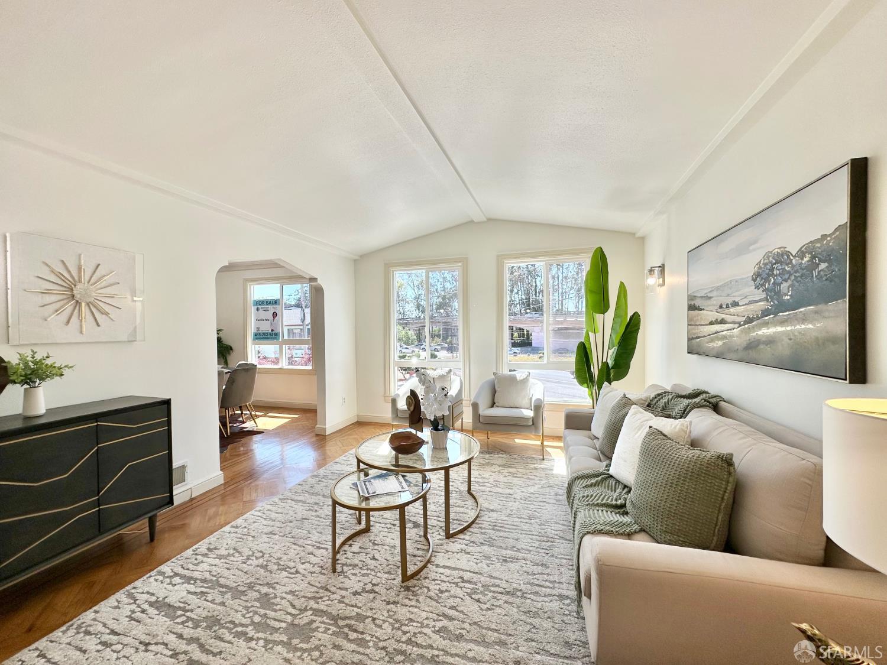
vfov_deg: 85.7
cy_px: 332
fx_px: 359
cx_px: 444
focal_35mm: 14
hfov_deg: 102.1
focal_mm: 2.22
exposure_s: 1/299
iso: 40
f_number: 2.2
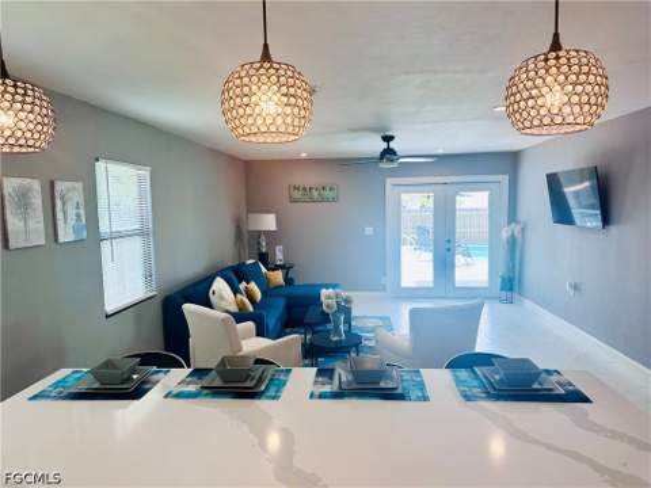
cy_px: 244
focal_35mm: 24
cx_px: 326
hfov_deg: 71.6
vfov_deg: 56.8
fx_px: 451
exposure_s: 1/162
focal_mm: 6.86
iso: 80
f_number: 1.78
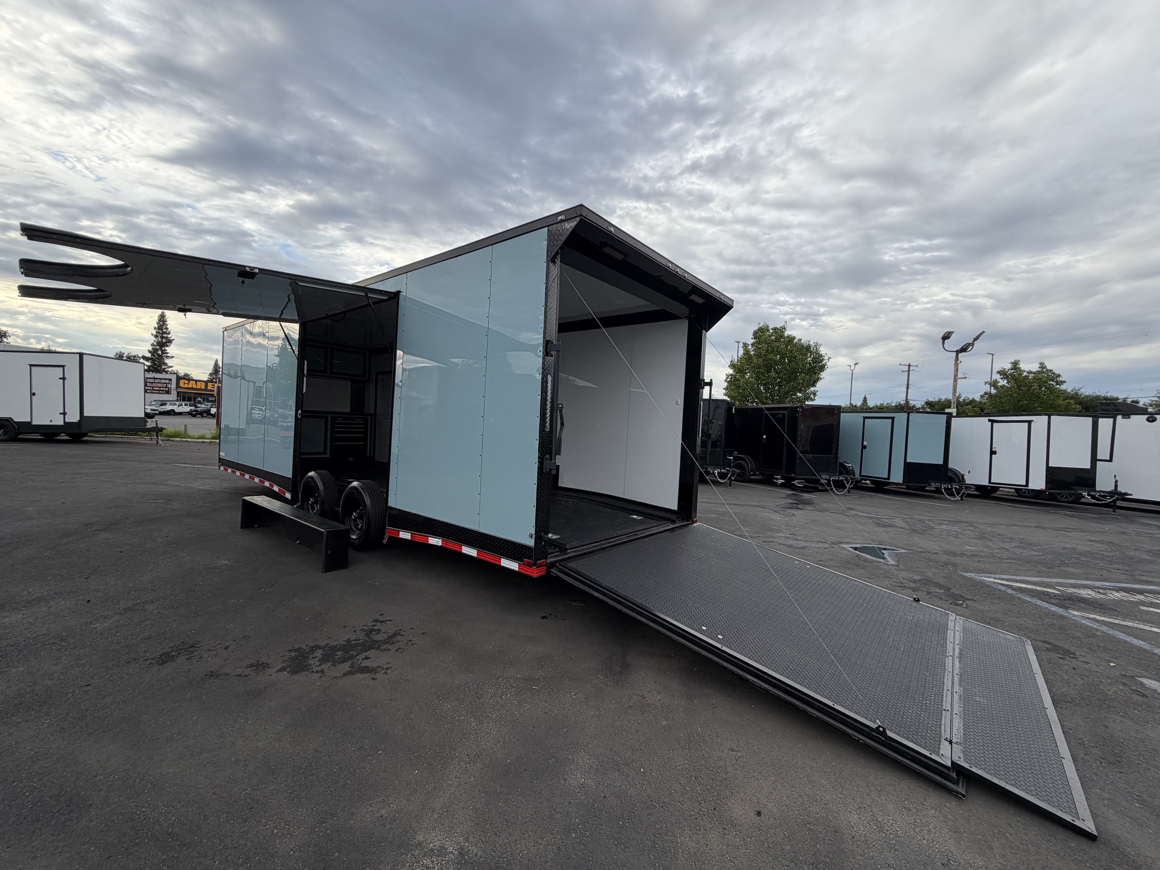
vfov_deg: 85.7
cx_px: 580
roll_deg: -0.5
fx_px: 469
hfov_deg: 102.1
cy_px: 435
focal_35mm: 14
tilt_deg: -1.2
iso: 40
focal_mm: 2.22
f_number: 2.2
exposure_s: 1/585
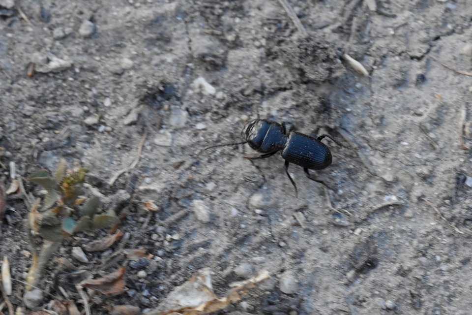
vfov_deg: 8.7
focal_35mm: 158
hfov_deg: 13.0
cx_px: 236
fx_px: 2065
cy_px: 158
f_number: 16
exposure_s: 1/160
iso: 2800
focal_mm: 105
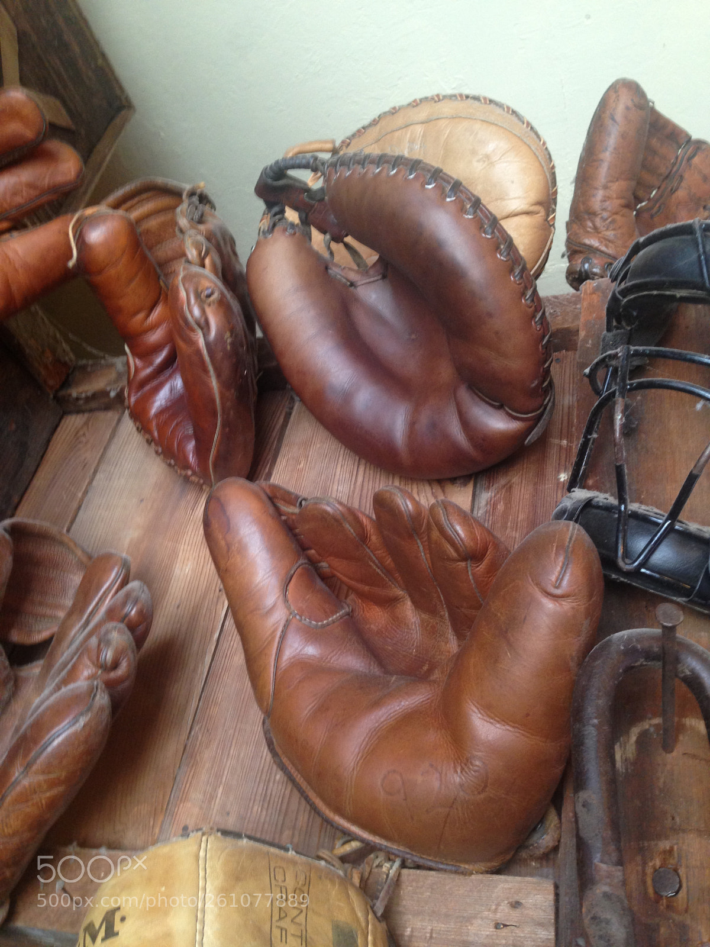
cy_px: 474
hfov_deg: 42.9
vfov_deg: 55.4
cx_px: 355
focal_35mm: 33
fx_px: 902
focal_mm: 4.13
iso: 125
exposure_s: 1/20
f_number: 2.4
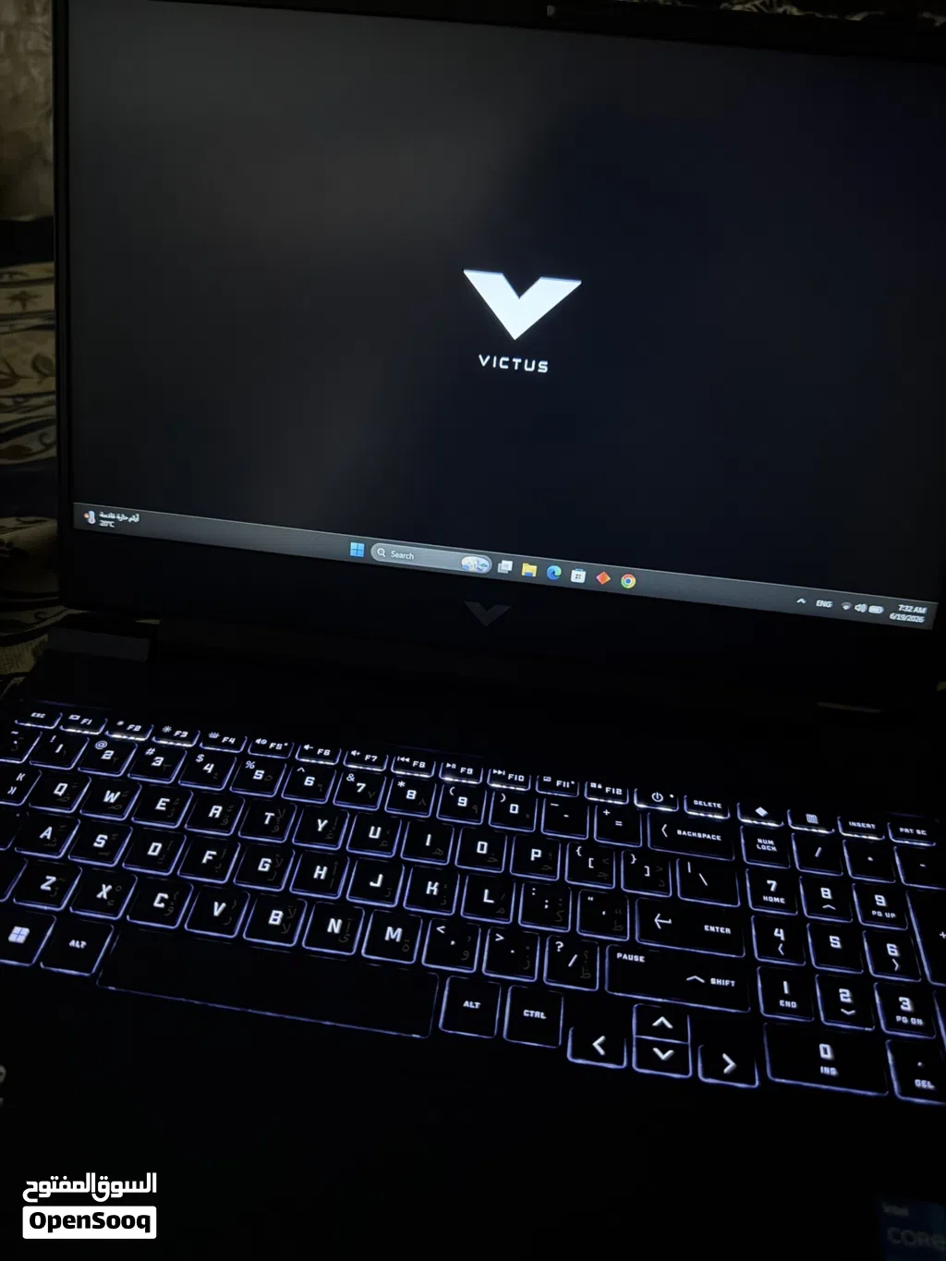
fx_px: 874
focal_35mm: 24
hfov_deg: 56.8
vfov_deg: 71.6
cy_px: 630
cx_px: 473
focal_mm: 6.76
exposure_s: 1/30
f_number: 1.78
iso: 2500
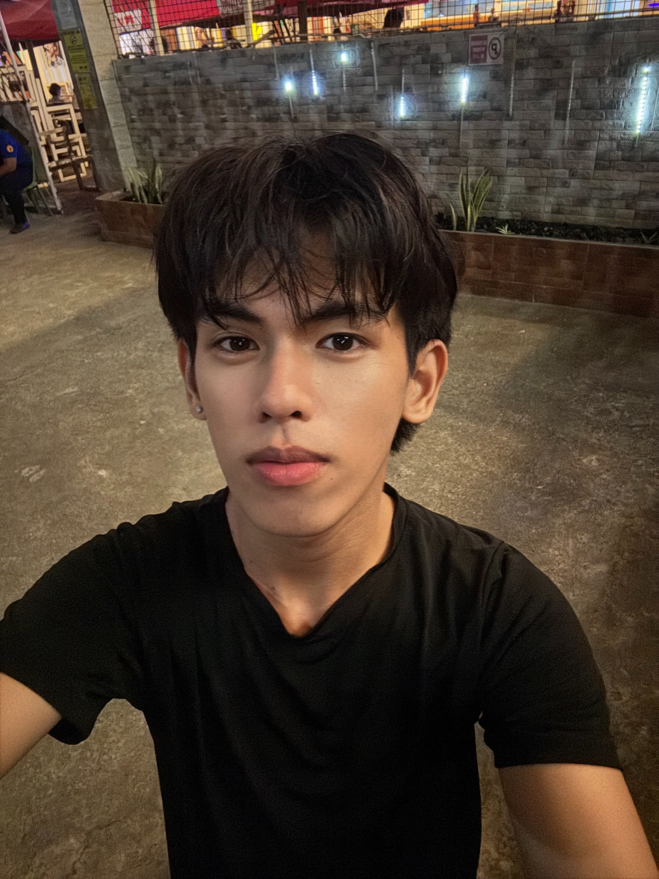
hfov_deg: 58.9
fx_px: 584
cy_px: 440
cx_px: 330
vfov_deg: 73.9
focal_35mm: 23
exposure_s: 1/15
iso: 2000
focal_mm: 2.69
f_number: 1.9
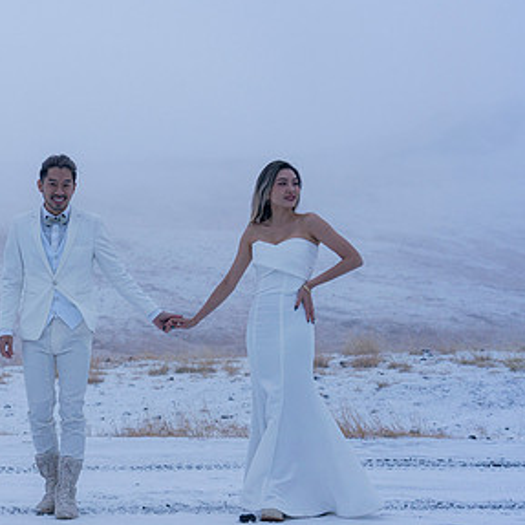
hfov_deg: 24.9
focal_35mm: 67
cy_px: 299
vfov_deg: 25.7
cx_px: 46
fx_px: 1150
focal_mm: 39
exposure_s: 1/80
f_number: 4
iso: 400
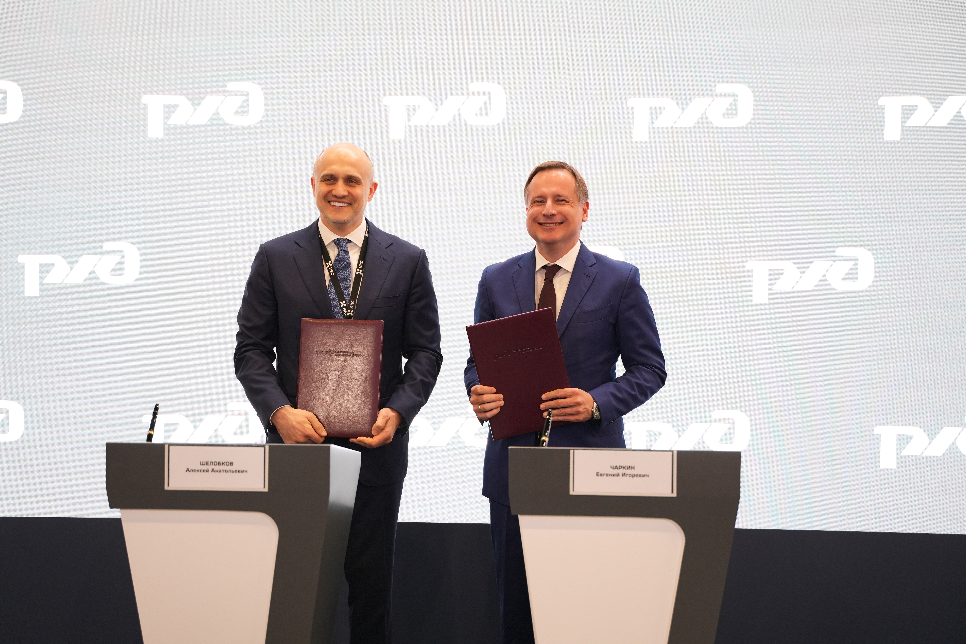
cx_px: 483
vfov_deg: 29.2
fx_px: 1234
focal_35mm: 46
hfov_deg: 42.7
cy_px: 322
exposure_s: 1/250
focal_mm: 46
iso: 1600
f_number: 2.8
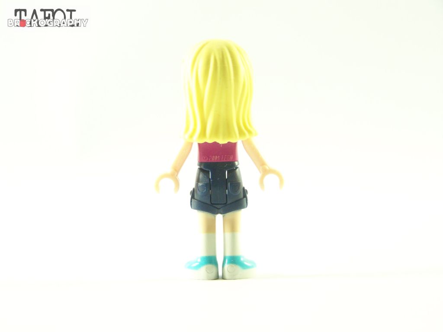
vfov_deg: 14.1
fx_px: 1344
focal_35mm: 105
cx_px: 222
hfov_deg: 18.7
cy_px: 166
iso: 200
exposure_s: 1/30
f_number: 3.2
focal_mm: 17.5
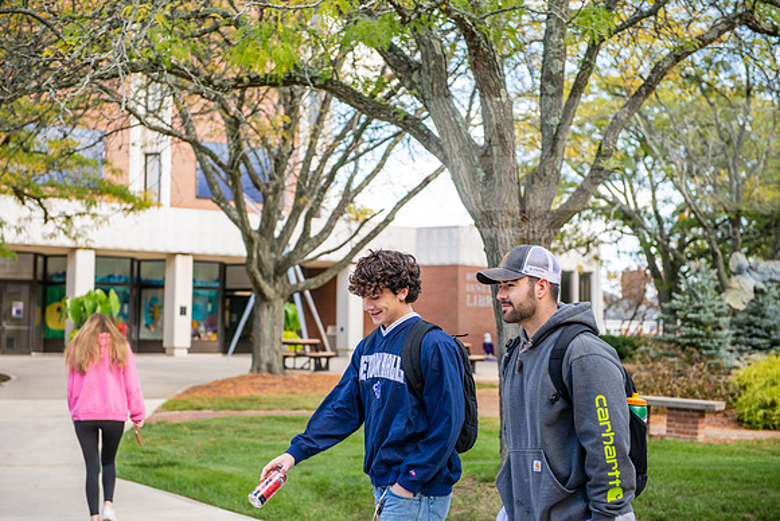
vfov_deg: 22.6
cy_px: 260
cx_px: 390
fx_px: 1300
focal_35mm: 60
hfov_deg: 33.4
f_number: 3.5
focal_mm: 60
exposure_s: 1/320
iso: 200
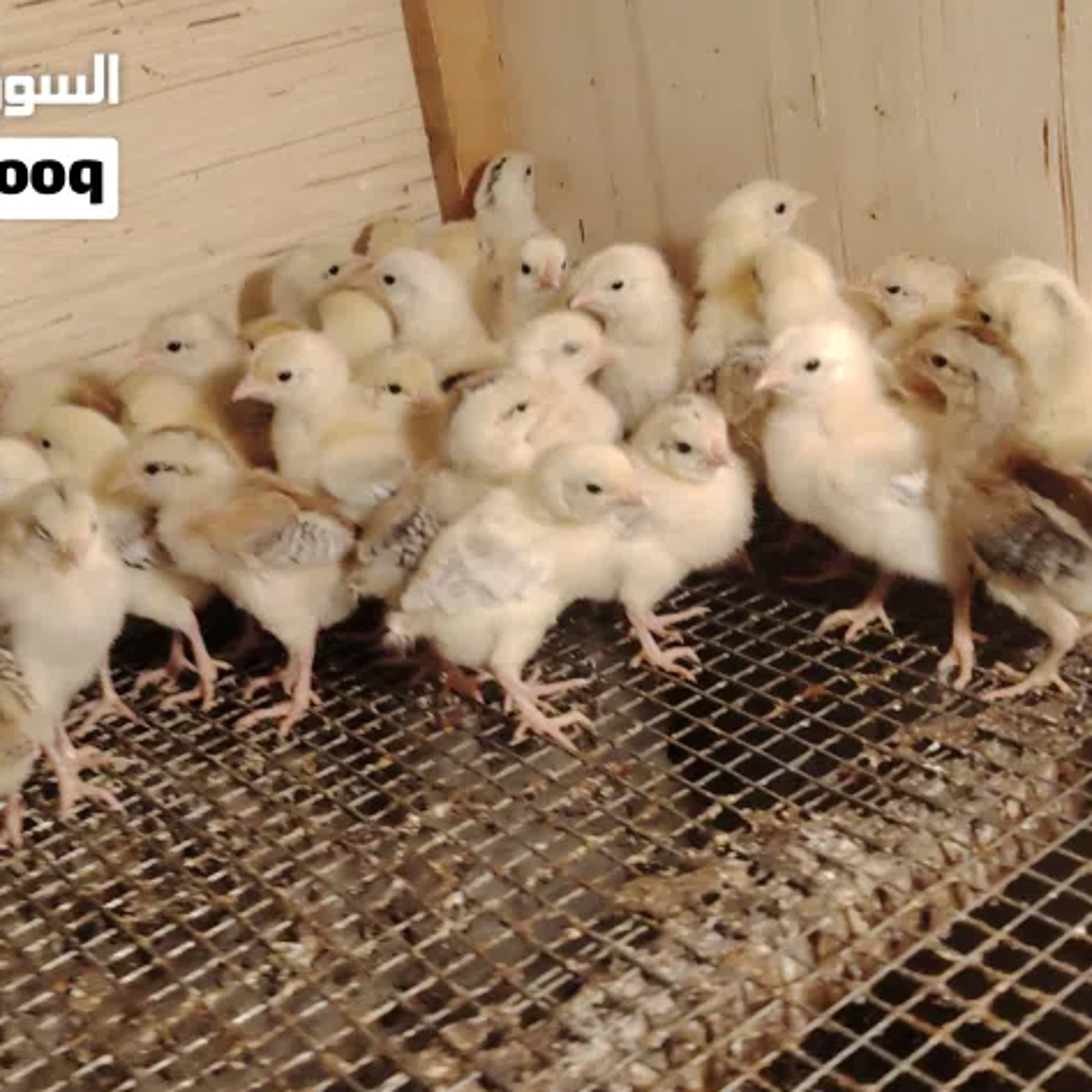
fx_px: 1749
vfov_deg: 34.7
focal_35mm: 49
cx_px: 466
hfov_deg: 34.6
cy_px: 552
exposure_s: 1/100
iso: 2019
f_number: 1.75
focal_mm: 5.25
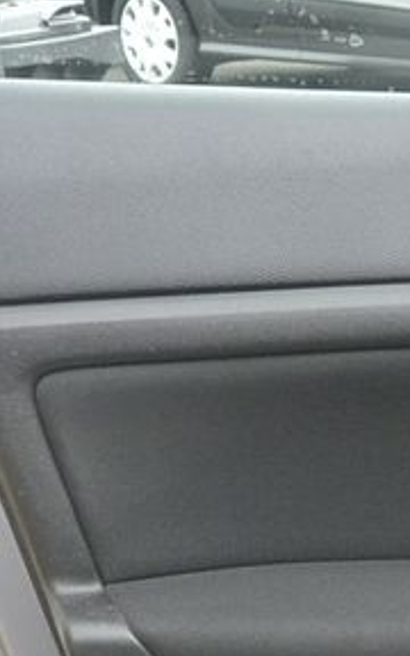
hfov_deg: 12.4
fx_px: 1752
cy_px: 753
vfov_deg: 20.1
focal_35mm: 98
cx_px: 692
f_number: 3.5
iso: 200
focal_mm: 10
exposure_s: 1/160
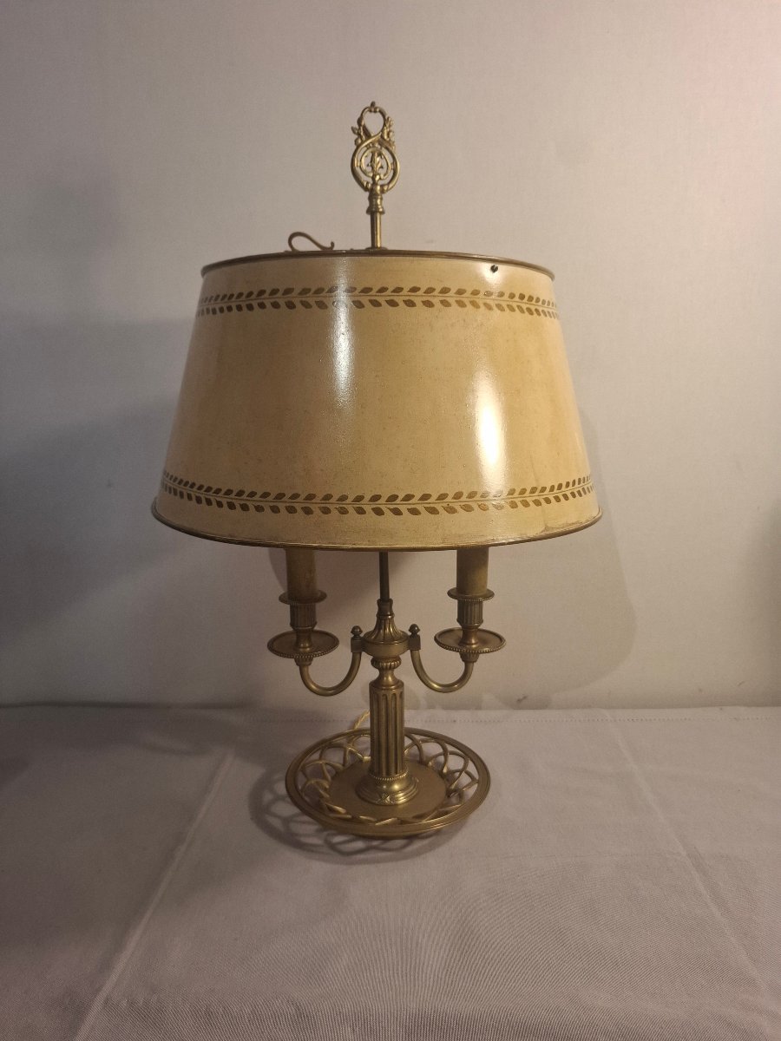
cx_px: 390
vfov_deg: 73.9
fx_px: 692
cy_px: 520
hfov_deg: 58.9
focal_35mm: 23
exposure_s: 1/100
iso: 125
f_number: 1.8
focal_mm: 5.54
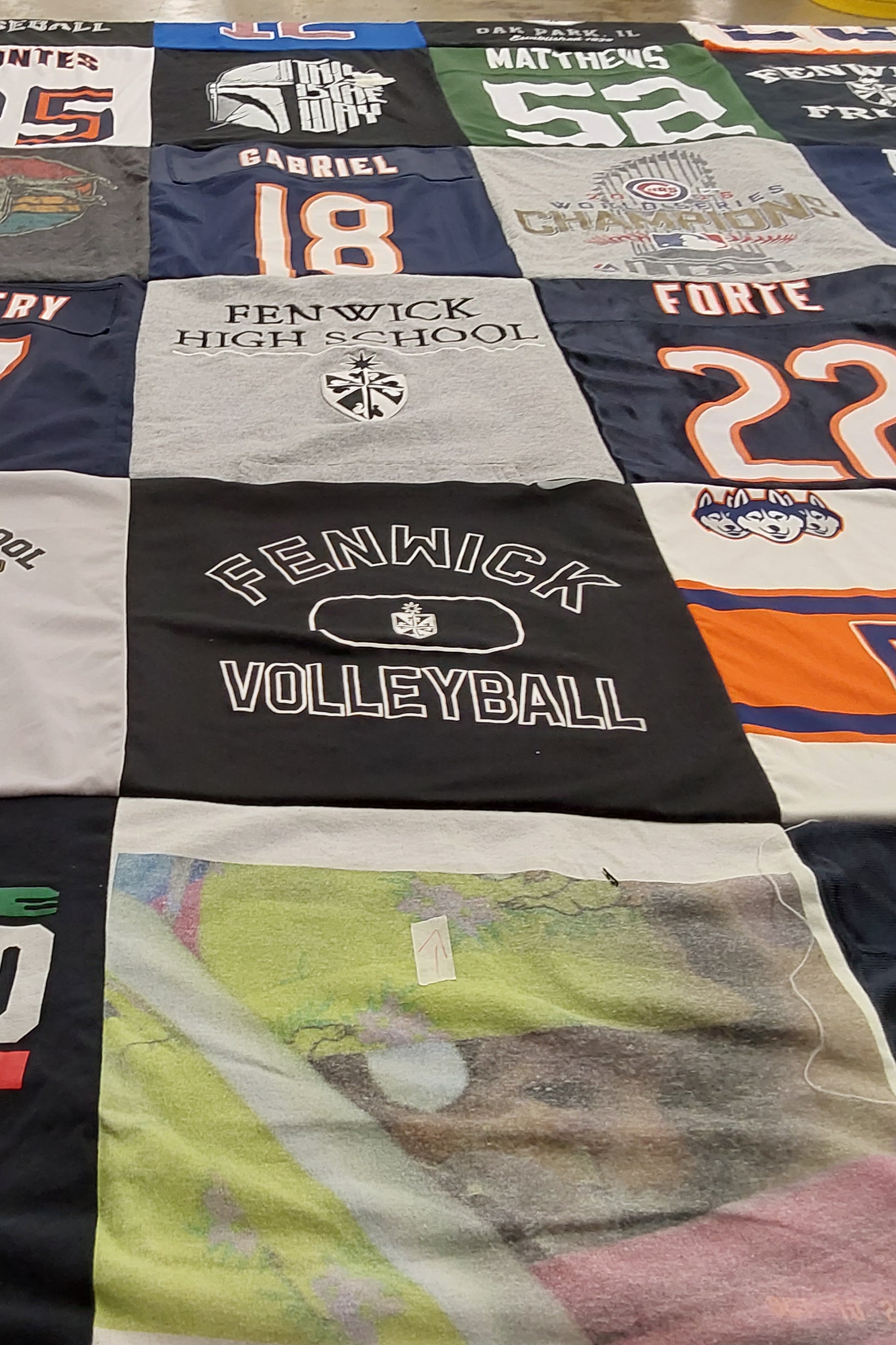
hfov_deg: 32.8
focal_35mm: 39
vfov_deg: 49.6
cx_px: 121
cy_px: 673
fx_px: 1456
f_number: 1.9
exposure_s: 1/50
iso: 80
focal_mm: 2.91
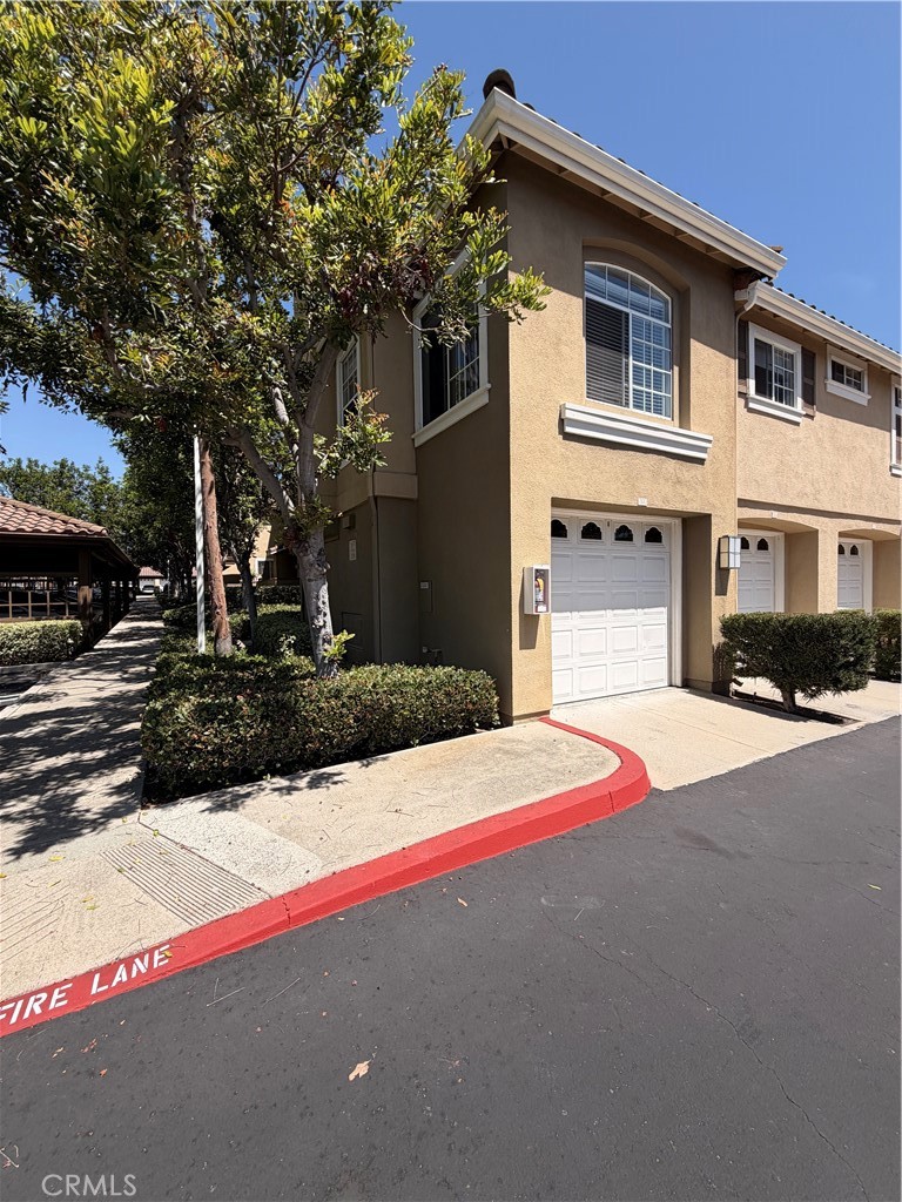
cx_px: 451
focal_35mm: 14
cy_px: 601
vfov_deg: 102.1
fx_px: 486
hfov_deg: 85.7
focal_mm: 2.22
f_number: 2.2
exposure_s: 1/770
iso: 25
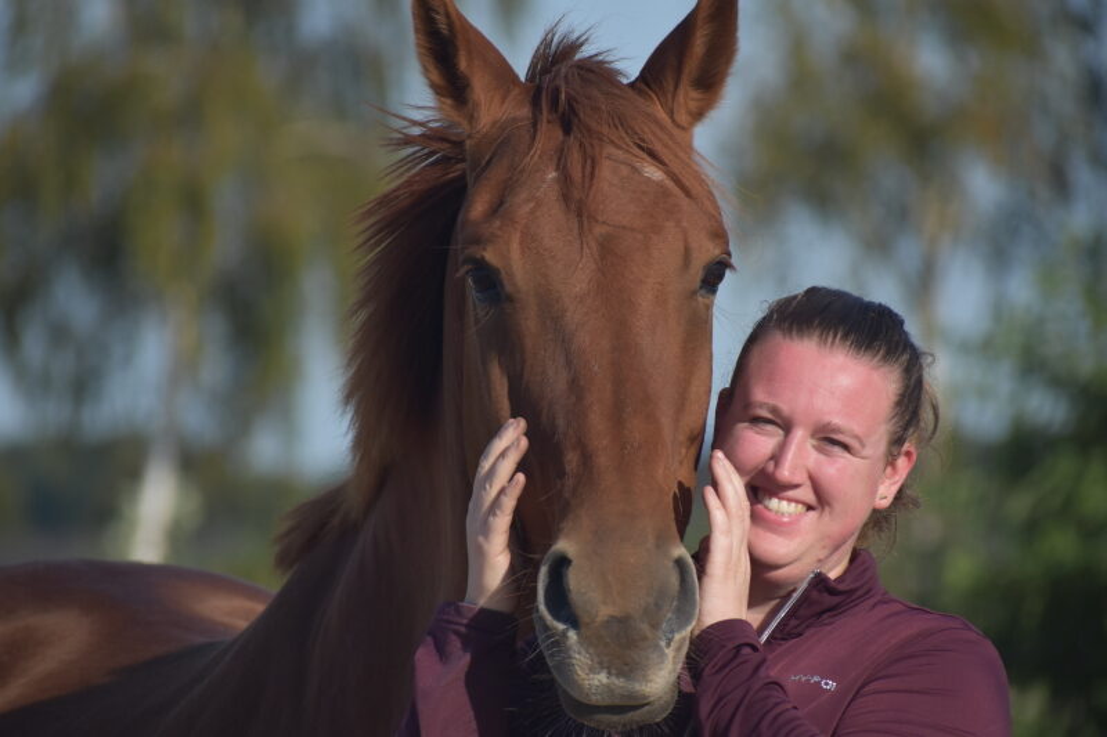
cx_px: 554
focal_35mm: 360
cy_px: 368
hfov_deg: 5.7
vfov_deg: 3.8
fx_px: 11067
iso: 400
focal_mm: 240
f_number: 6
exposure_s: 1/2000
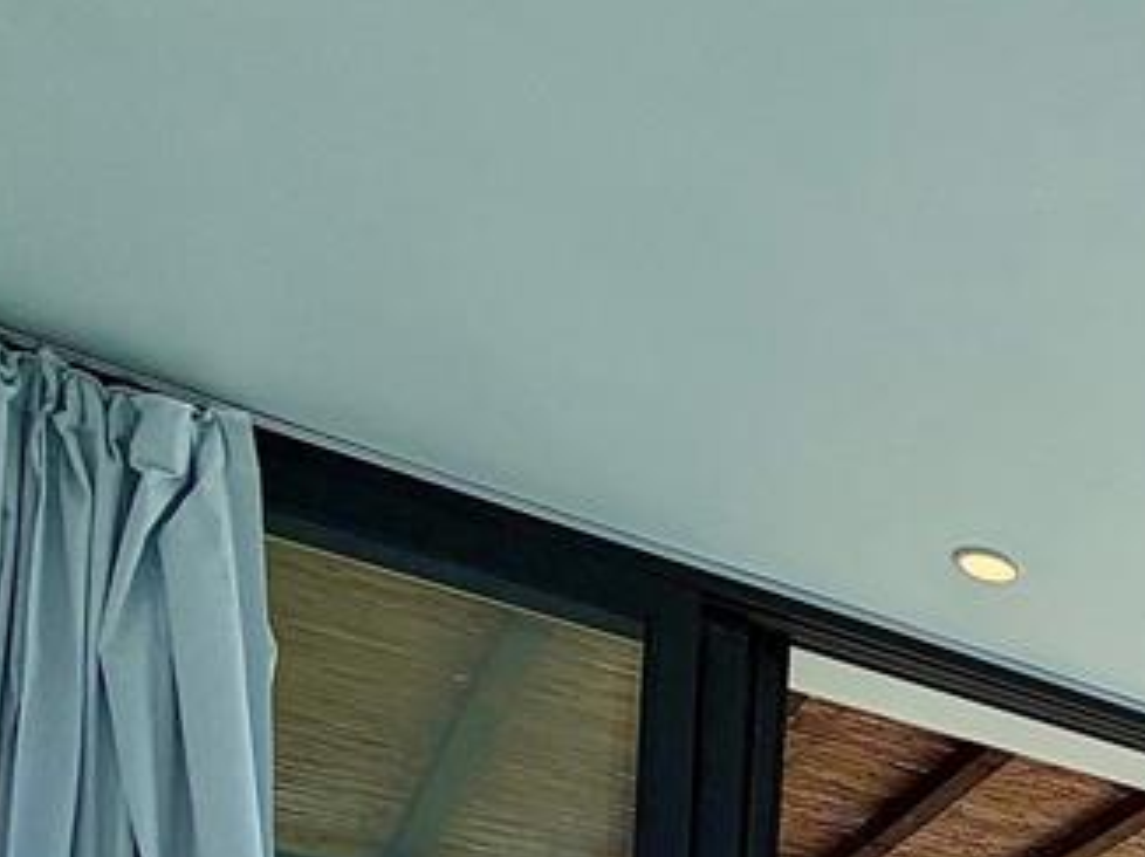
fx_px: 1454
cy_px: 1226
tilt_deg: +2.0
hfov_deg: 29.5
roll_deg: -0.3
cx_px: 1647
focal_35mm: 44
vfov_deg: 25.9
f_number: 2.2
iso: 20
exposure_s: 1/1050
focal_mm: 2.22
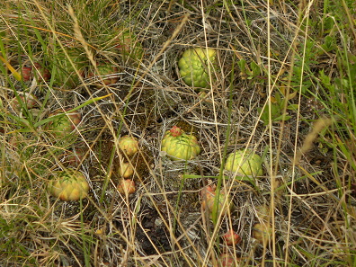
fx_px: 648
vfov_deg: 23.3
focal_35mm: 63
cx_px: 174
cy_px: 109
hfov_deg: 30.7
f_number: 3.5
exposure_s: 1/308
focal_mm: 9.2
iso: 69
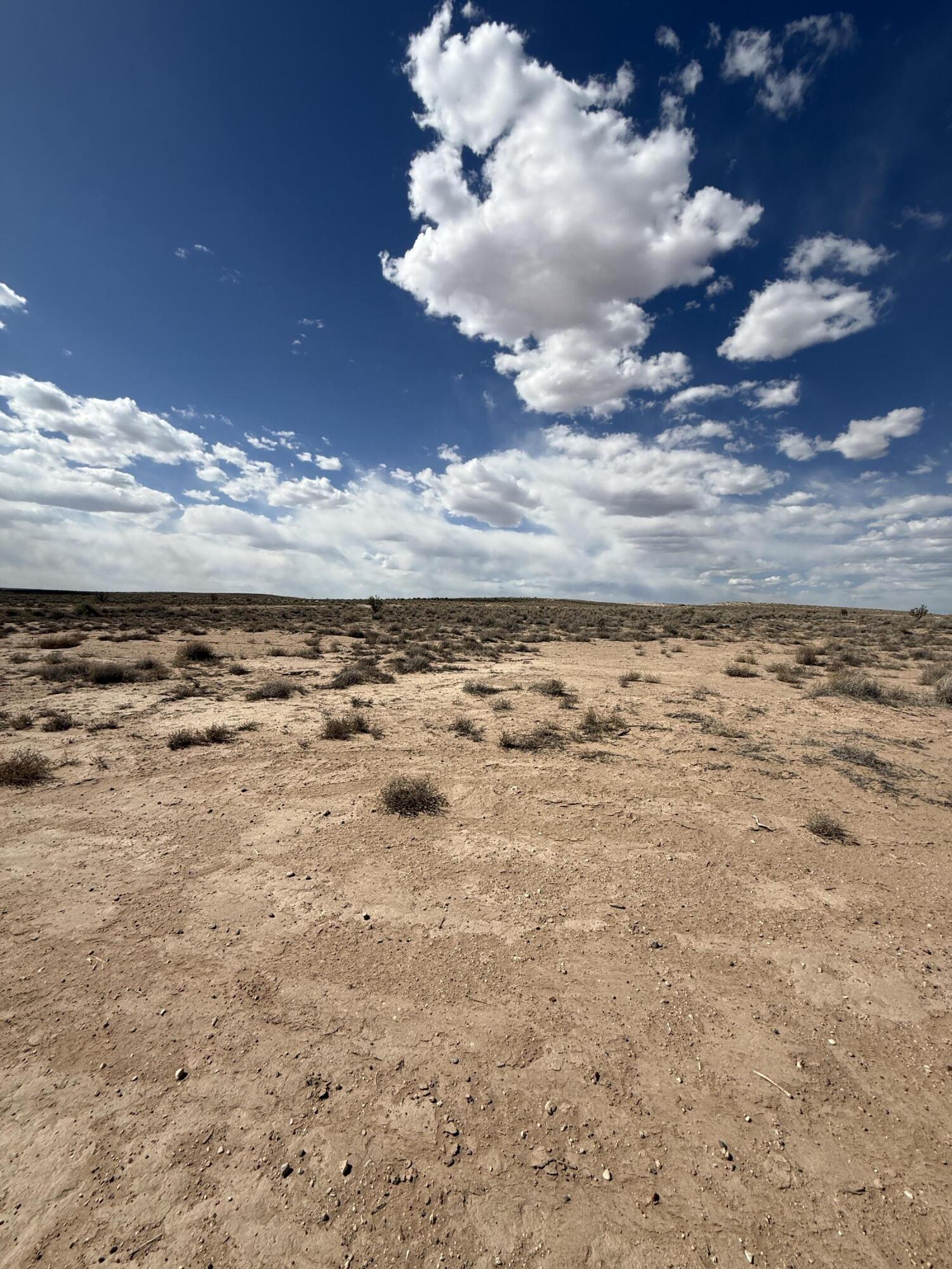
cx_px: 476
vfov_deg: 102.1
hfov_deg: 85.7
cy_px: 634
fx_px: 513
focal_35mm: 14
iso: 50
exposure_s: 1/5618
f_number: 2.2
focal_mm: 2.22
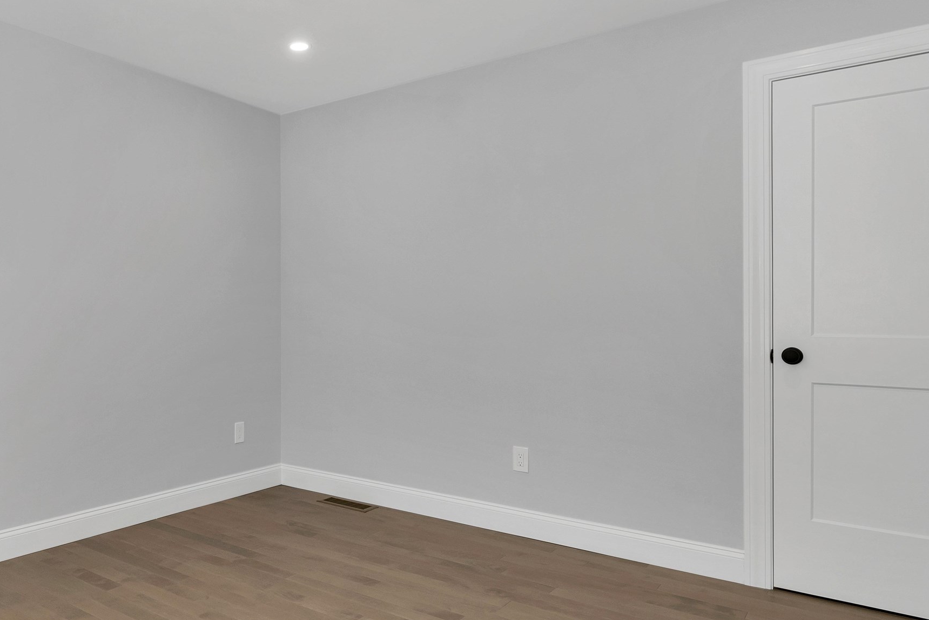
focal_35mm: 25
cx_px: 266
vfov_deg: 51.3
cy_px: 297
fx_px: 645
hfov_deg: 68.2
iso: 400
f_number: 8
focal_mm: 14
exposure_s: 1/50
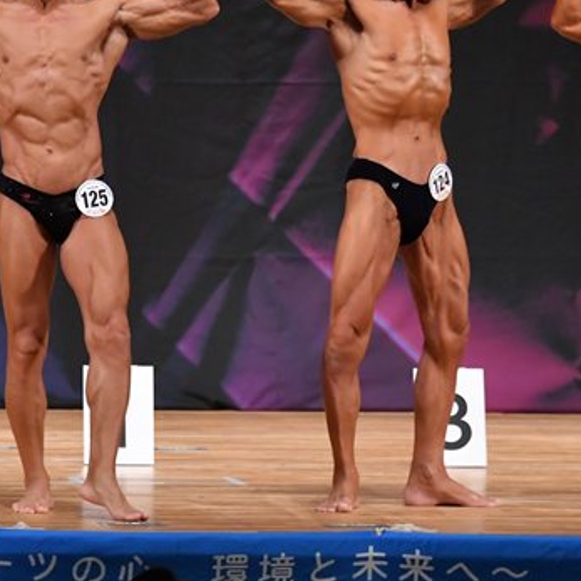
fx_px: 7273
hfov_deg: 4.6
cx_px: 157
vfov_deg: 4.6
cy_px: 199
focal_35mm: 383
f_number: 5.6
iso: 4500
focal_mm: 135
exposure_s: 1/400
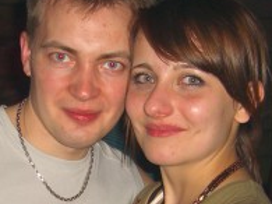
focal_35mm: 117
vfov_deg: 12.5
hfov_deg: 16.8
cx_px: 95
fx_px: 919
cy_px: 205
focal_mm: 7.9
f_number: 2.8
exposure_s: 1/60
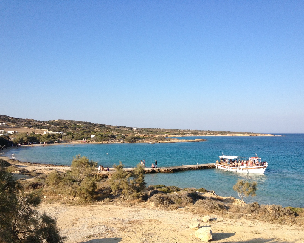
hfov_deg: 49.1
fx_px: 333
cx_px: 157
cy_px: 123
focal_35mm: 37
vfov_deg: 40.1
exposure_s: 1/1381
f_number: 2.4
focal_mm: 4.28
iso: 50
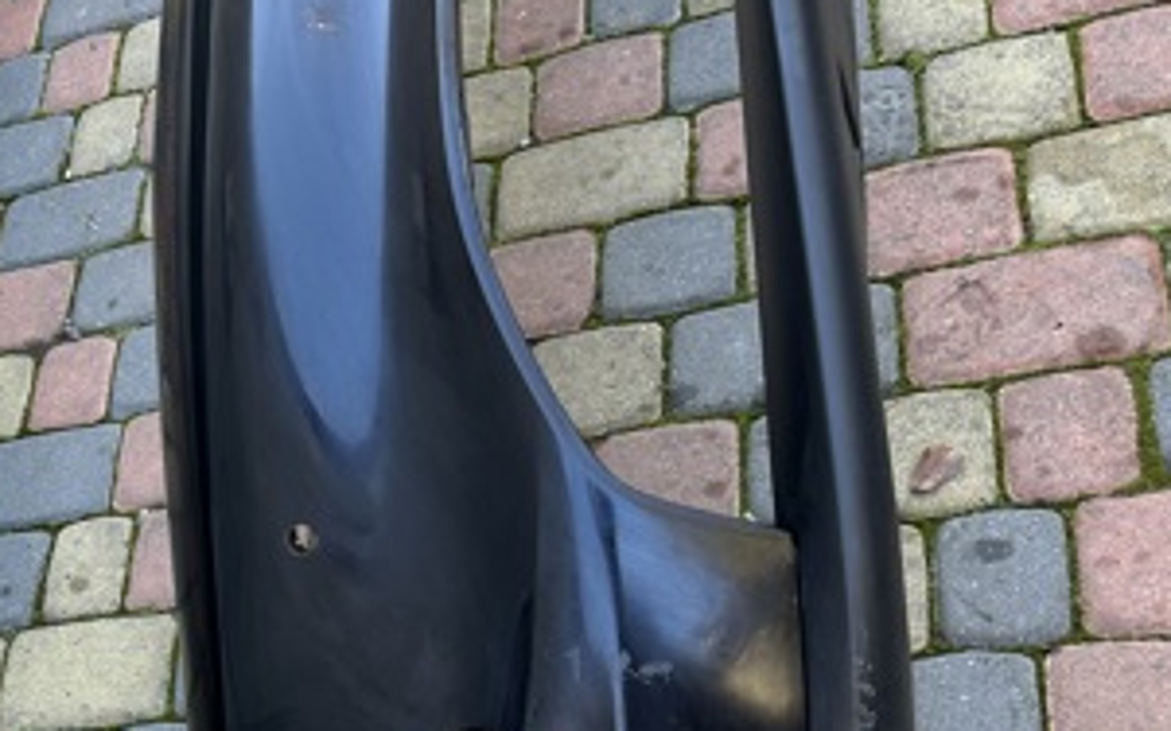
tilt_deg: -50.2
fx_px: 1723
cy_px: 721
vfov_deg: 23.0
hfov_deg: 35.0
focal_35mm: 54
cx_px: 82
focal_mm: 6.86
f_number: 1.78
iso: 80
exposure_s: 1/121
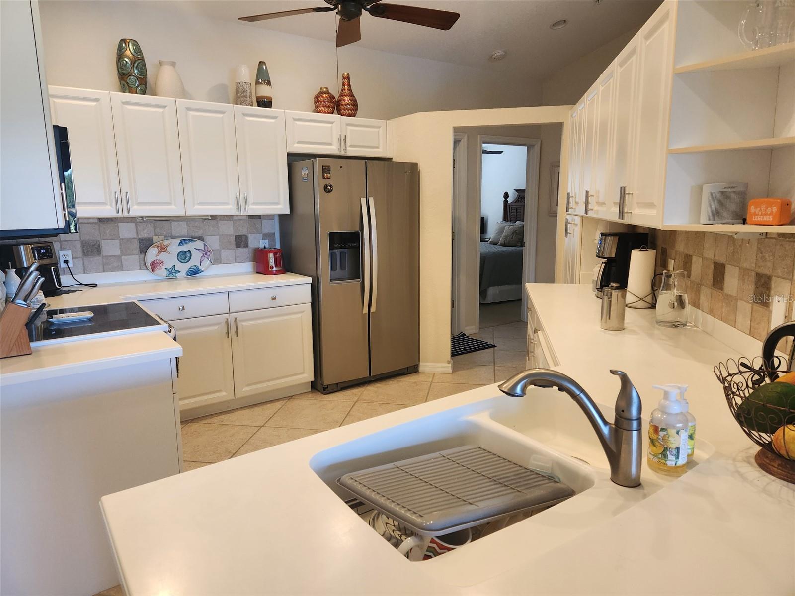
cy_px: 298
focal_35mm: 23
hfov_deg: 73.9
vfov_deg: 58.9
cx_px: 398
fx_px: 528
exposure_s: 1/120
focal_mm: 5.4
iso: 200
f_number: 1.8
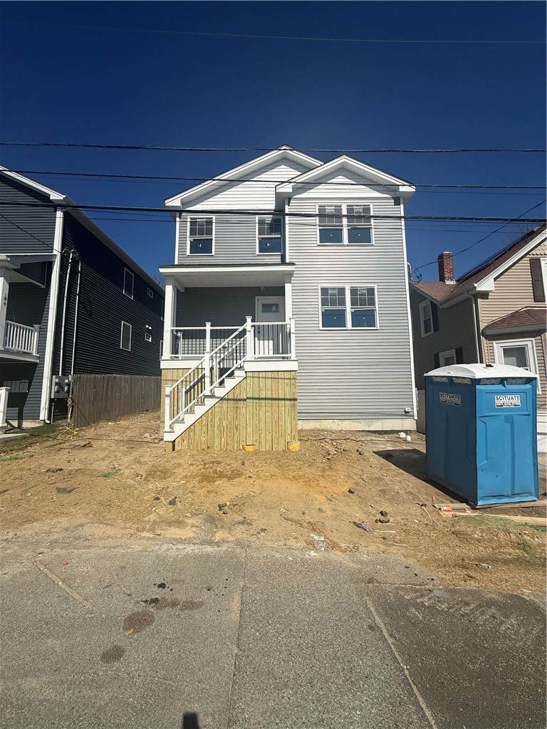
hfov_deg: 85.7
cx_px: 274
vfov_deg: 102.1
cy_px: 364
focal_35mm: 14
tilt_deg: +7.6
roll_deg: -0.2
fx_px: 295
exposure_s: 1/6803
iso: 50
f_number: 2.2
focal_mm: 2.22
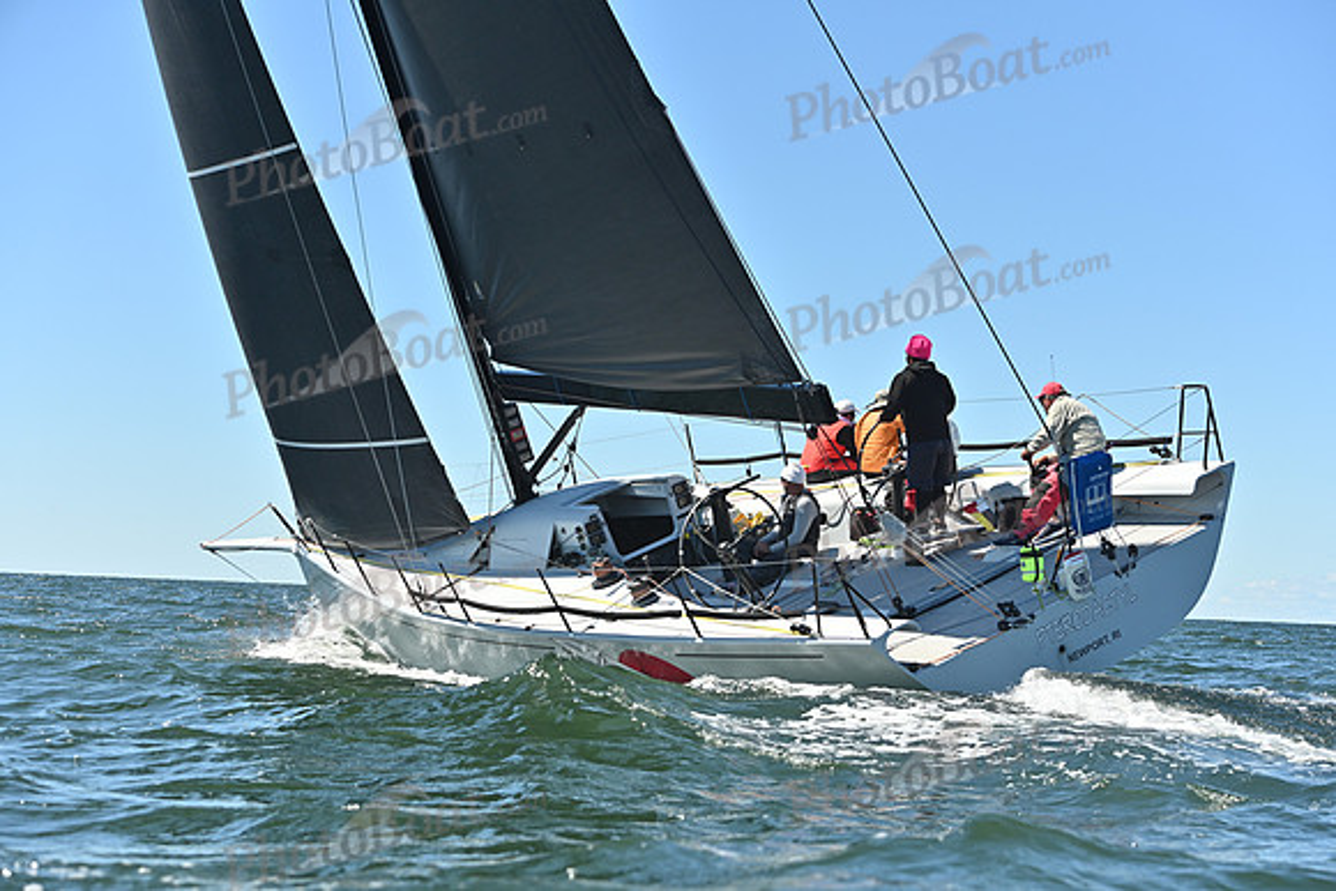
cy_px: 446
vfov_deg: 19.5
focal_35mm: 70
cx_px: 668
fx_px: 2598
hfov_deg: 28.8
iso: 320
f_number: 5
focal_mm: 70
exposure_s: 1/2000
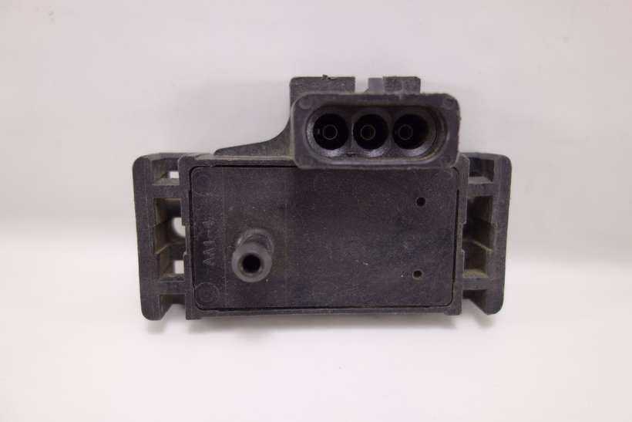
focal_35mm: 28
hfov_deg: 65.5
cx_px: 316
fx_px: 492
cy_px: 211
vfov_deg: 46.4
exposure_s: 1/100
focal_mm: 10.4
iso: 125
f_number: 2
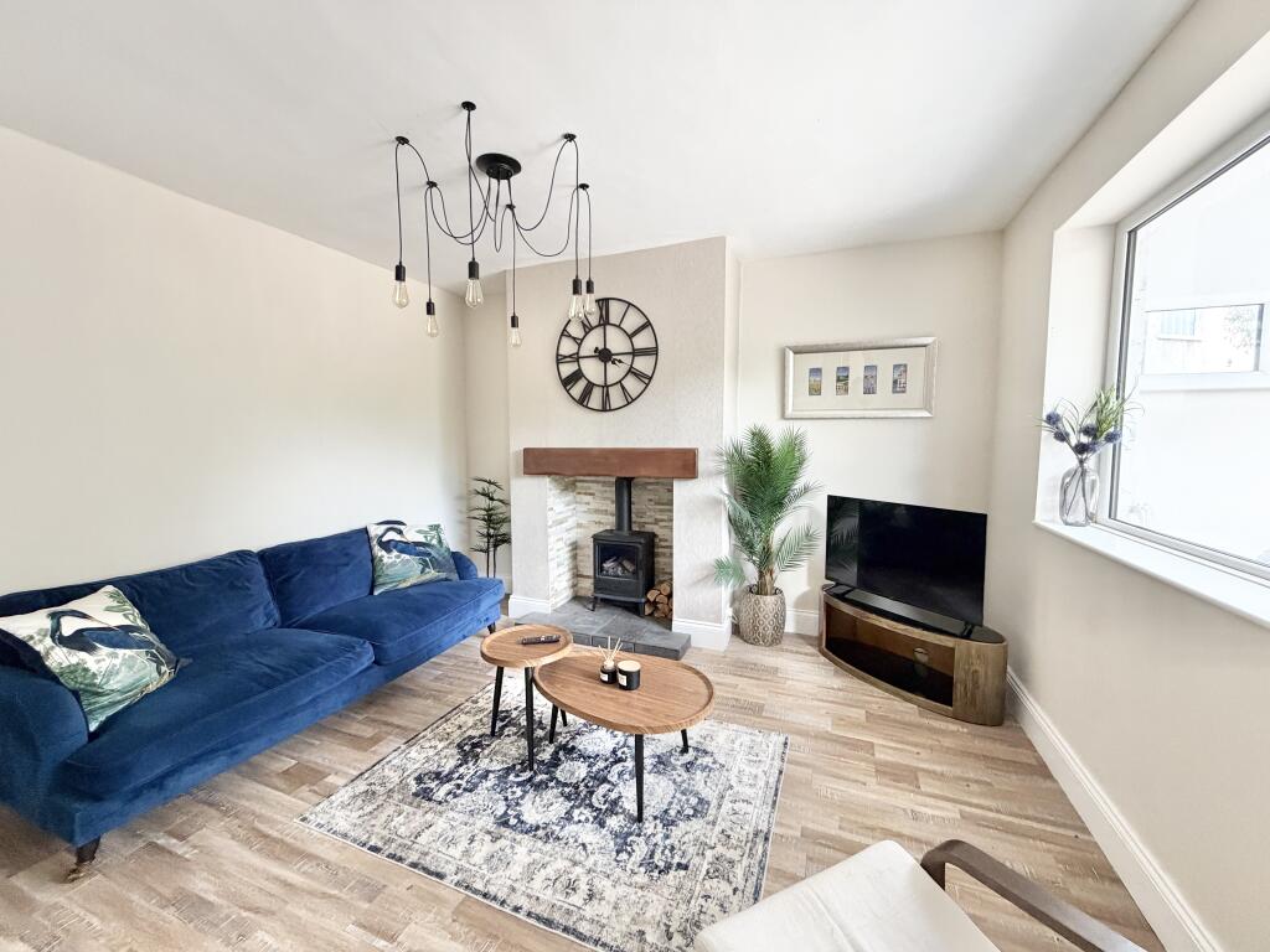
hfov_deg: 102.1
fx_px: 514
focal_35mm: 14
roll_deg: +0.1
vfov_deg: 85.7
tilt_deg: -4.4
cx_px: 635
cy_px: 476
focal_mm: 2.22
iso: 320
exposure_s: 1/100
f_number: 2.2
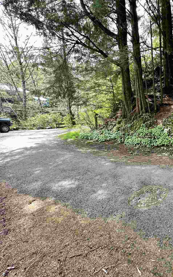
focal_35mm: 20
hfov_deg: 49.2
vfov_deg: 85.1
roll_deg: +1.1
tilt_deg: -8.7
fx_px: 151
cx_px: 172
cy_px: 139
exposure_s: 1/99
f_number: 2.2
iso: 64
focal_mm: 2.22
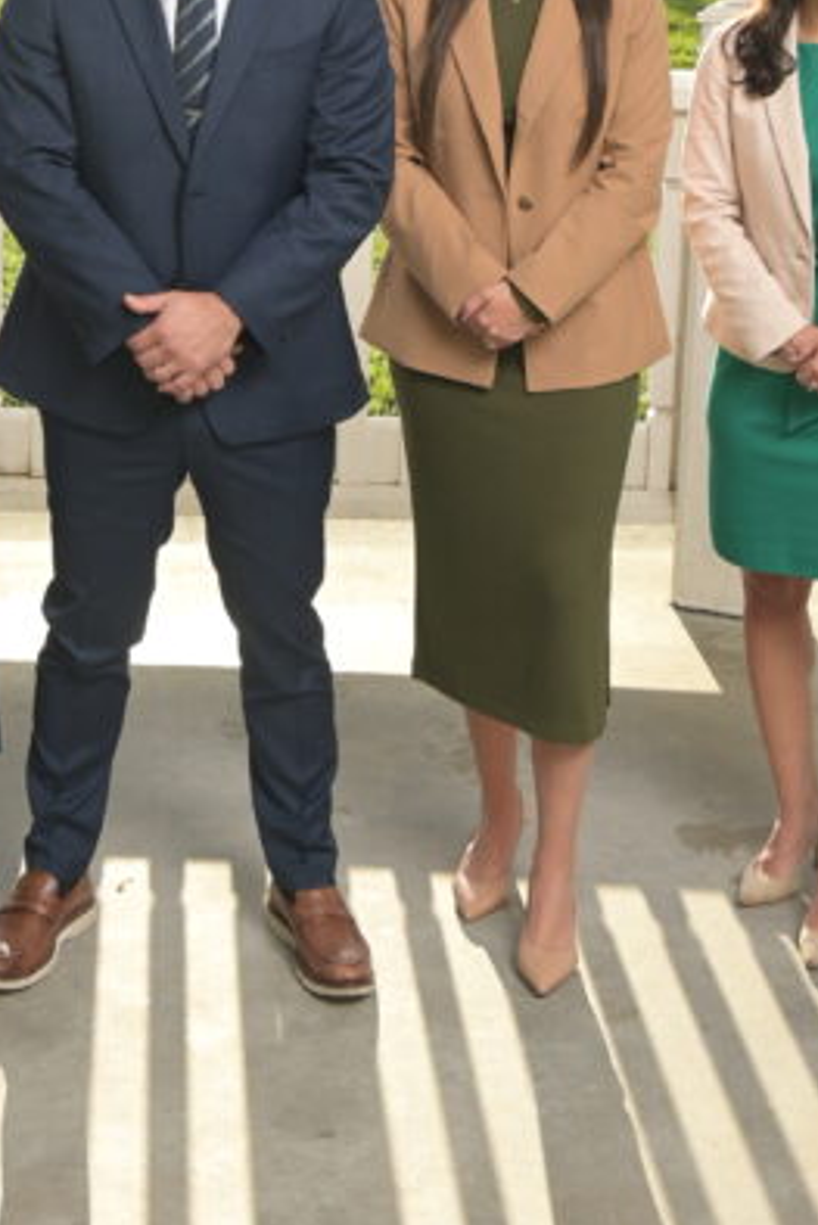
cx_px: 188
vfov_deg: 24.9
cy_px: 44
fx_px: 2656
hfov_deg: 17.4
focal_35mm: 78
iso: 200
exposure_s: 1/250
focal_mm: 30
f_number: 8
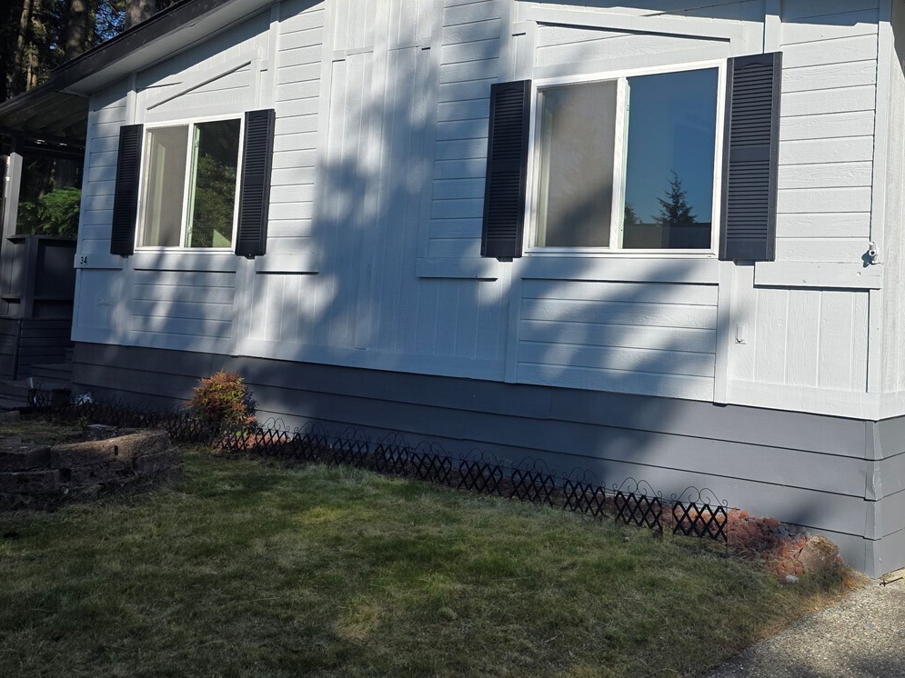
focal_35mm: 37
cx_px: 717
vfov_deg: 38.4
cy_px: 246
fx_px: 967
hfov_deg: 47.6
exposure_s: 1/3891
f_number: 1.7
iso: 80
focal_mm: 6.3
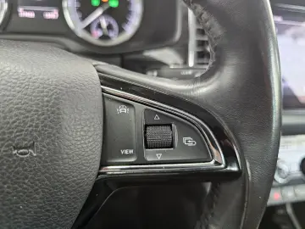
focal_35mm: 23
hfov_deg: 73.9
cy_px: 114
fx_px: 203
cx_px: 152
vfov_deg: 58.9
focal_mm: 6.3
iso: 800
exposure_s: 1/100
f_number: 1.7
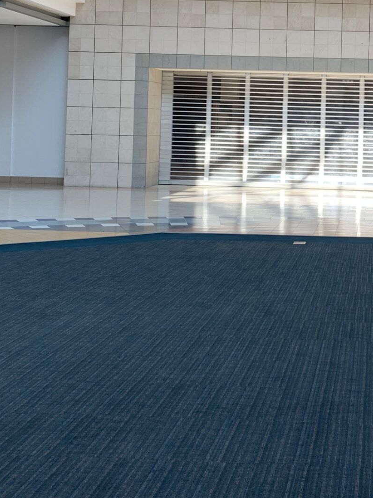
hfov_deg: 22.6
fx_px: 906
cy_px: 102
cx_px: 345
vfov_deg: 30.0
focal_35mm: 63
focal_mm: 4.25
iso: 25
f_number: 1.8
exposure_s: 1/141
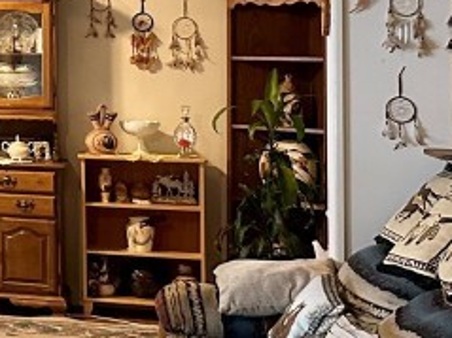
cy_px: 6
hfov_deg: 15.9
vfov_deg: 14.1
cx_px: -384
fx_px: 1344
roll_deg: -1.3
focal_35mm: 103
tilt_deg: +2.2
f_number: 1.78
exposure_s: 1/60
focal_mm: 6.86
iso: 500
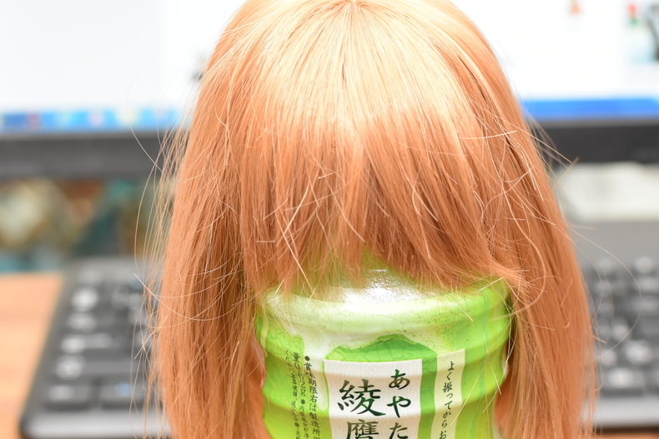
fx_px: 1460
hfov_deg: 25.4
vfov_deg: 17.1
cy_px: 250
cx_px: 360
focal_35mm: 80
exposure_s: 1/60
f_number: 4
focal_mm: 35
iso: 800
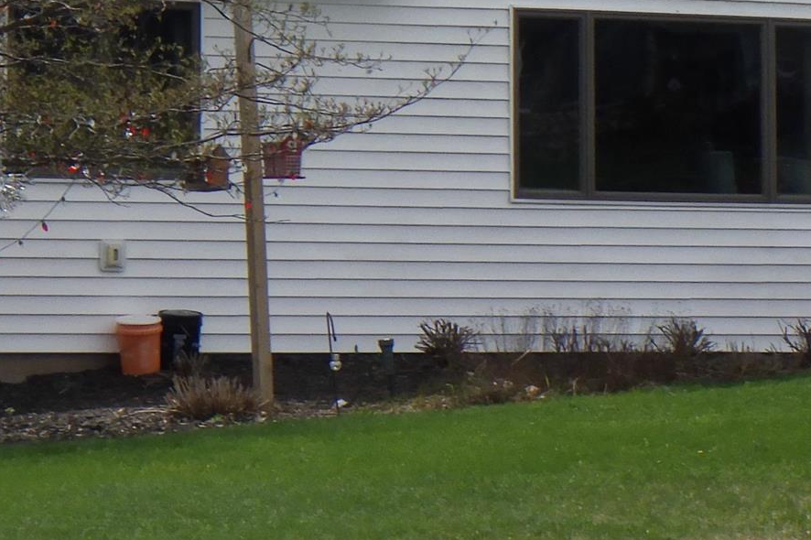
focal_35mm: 184
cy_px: -100
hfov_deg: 11.1
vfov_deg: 7.4
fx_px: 4143
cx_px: 6
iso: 125
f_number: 5.3
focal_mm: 9.1
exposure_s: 1/800
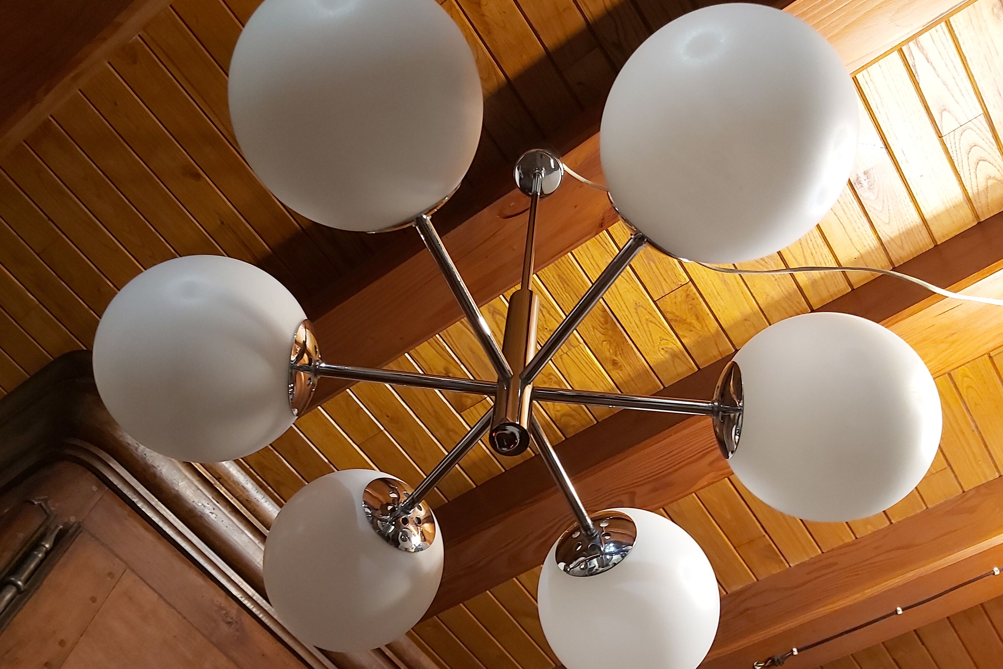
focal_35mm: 28
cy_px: 367
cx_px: 517
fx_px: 780
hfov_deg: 65.5
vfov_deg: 46.3
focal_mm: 3.92
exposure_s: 1/25
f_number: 1.7
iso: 250
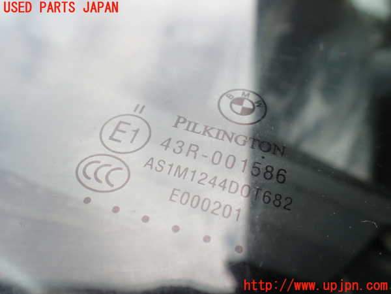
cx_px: 196
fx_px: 339
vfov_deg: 46.8
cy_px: 147
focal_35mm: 30
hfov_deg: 60.0
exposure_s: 1/200
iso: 100
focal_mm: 5.4
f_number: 3.2
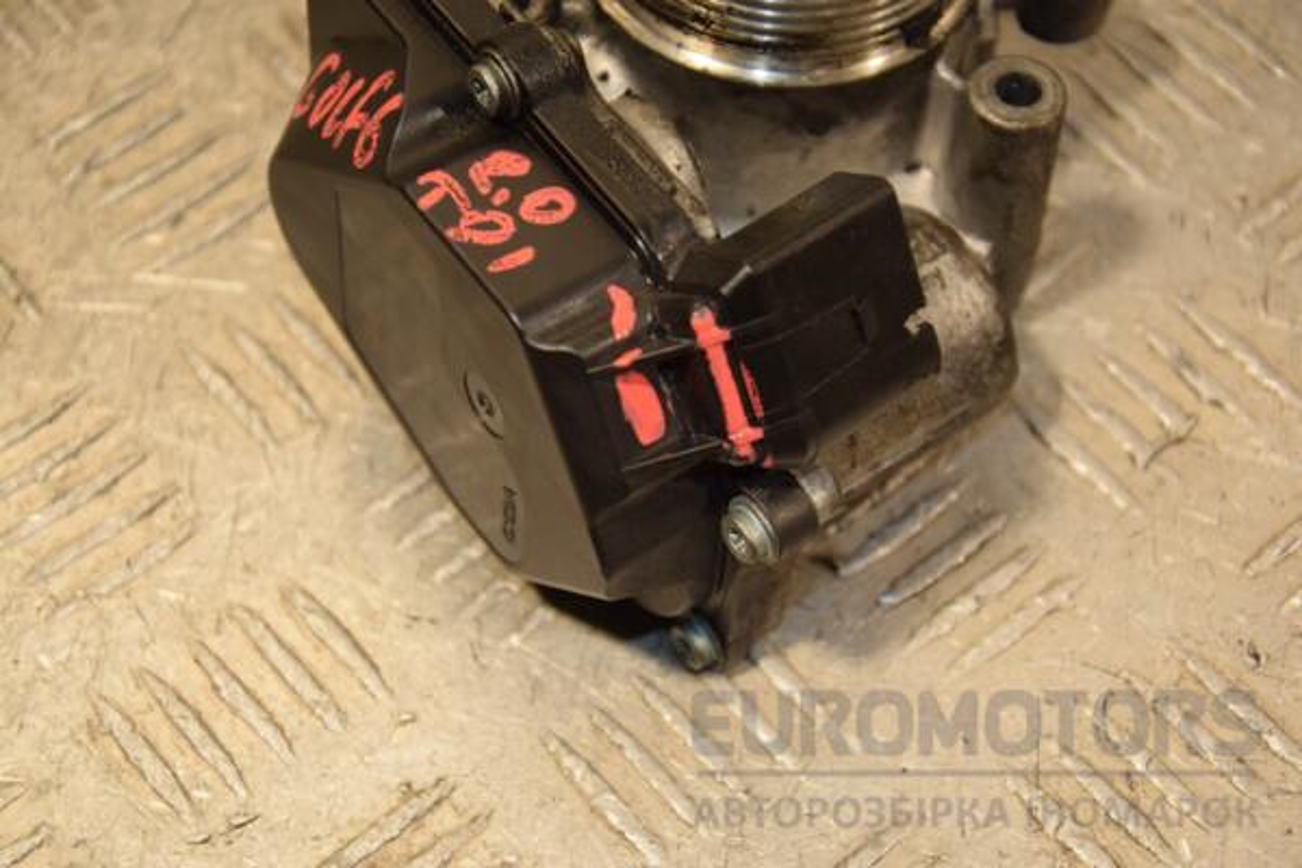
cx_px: 651
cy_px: 434
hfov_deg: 23.4
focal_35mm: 87
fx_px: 3146
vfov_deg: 15.7
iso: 800
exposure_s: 1/160
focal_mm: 58
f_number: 5
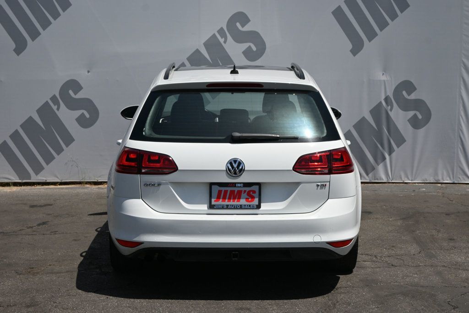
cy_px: 156
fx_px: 821
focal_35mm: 63
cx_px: 234
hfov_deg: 31.9
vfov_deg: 21.6
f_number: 7.1
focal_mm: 42
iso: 100
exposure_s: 1/400
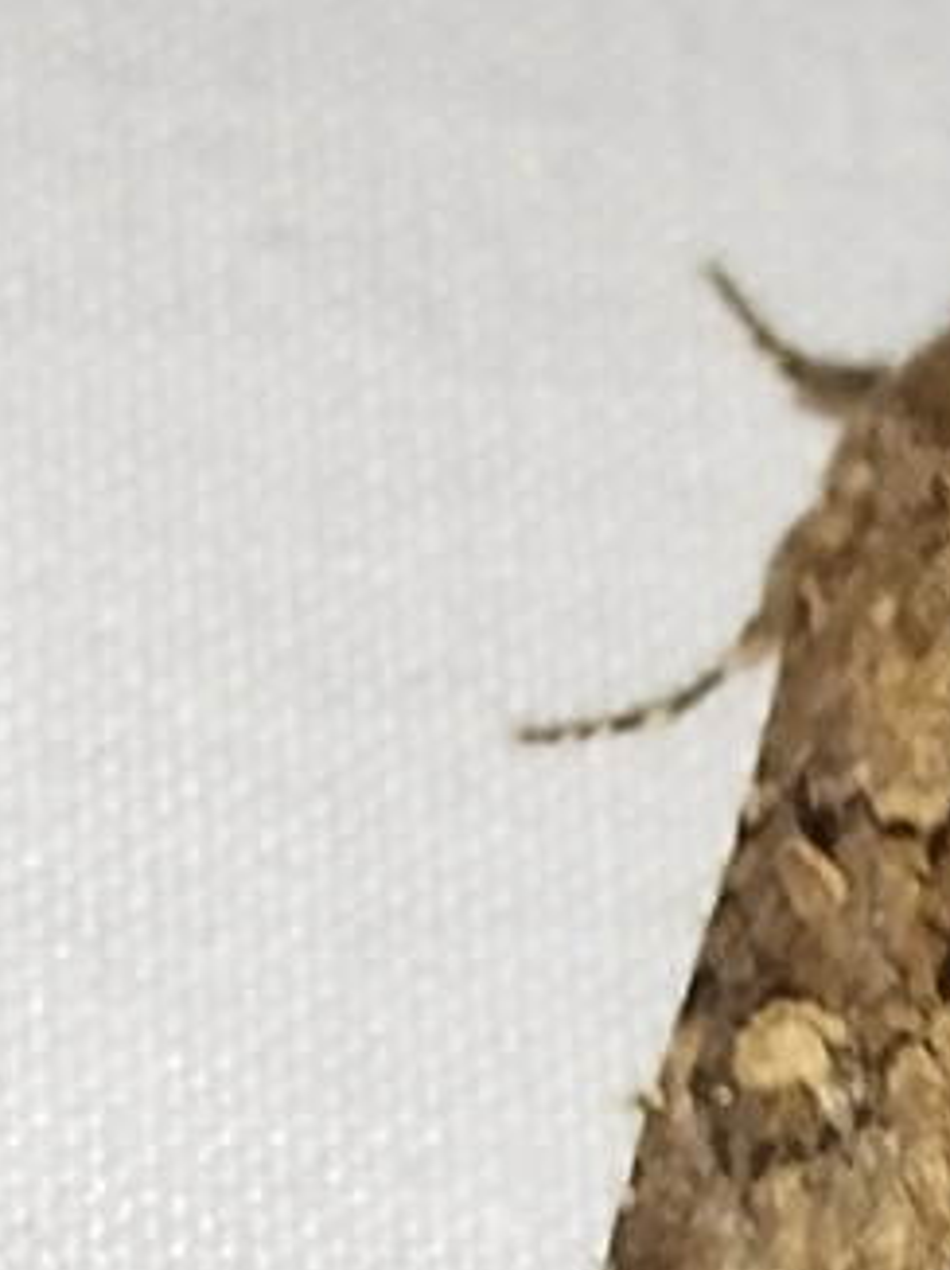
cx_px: 759
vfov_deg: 11.7
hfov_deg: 8.8
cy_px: 958
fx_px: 6192
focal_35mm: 169
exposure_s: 1/50
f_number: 1.7
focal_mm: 5.31
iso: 125
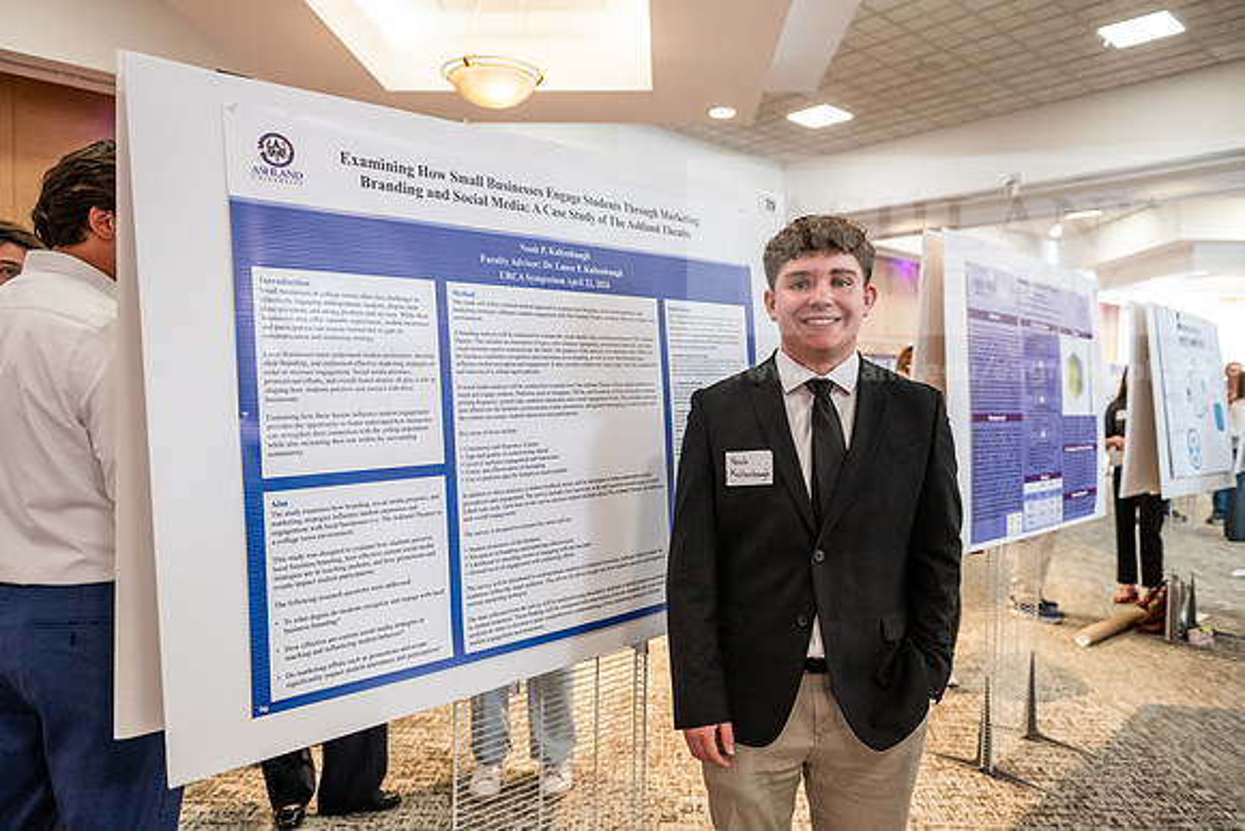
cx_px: 622
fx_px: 899
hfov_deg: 69.4
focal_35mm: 26
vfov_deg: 49.6
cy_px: 416
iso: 3200
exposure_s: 1/200
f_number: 3.5
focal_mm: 26
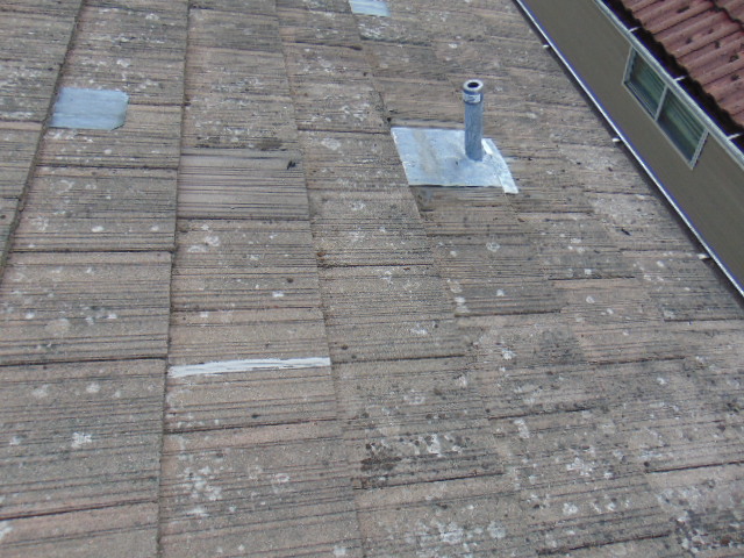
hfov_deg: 69.4
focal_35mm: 25
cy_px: 279
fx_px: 537
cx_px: 372
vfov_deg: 54.9
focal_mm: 4.5
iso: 80
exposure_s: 1/640
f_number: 3
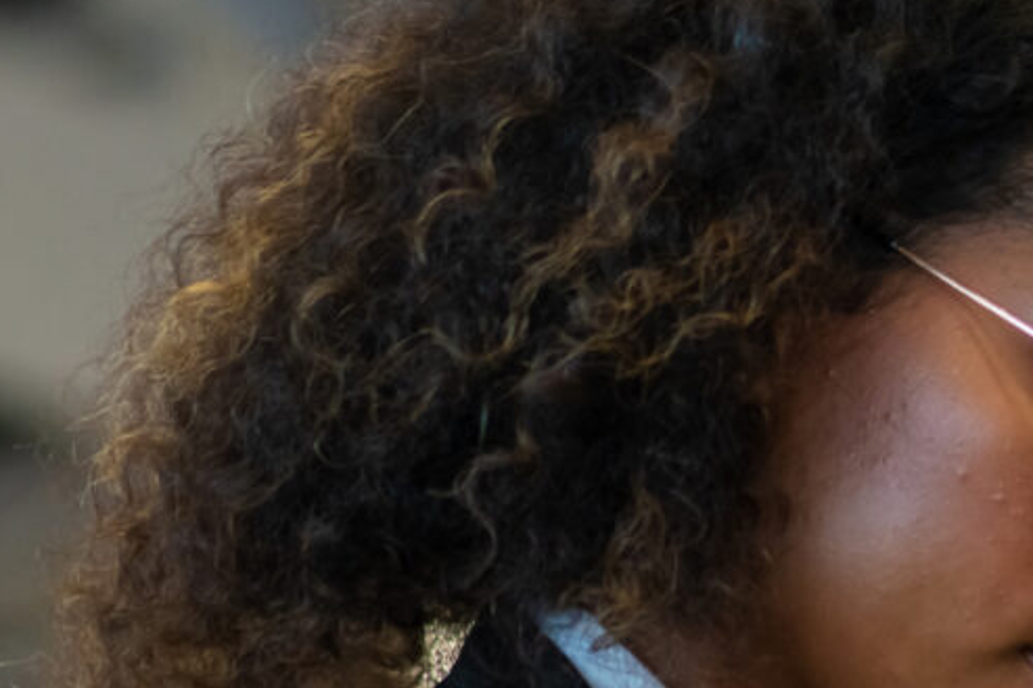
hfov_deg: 7.1
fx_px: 8175
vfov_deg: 4.8
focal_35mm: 285
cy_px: 917
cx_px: 1602
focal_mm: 55
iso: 320
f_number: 1.8
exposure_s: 1/250
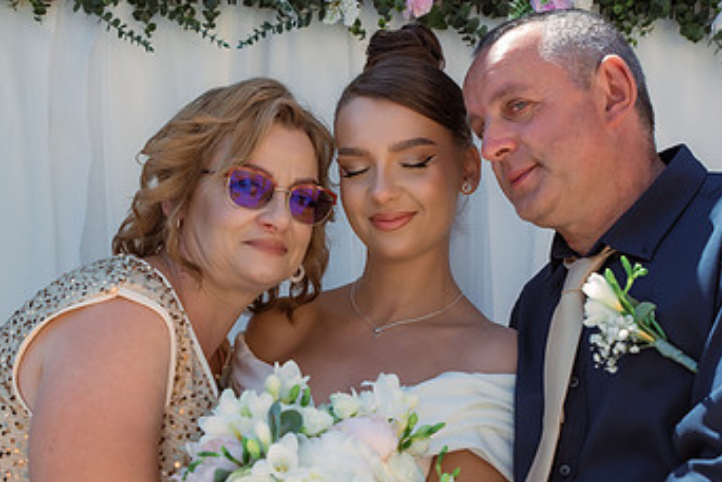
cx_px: 388
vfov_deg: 18.2
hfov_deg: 27.3
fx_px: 1484
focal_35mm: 74
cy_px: 394
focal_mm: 40
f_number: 4
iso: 320
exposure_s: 1/800
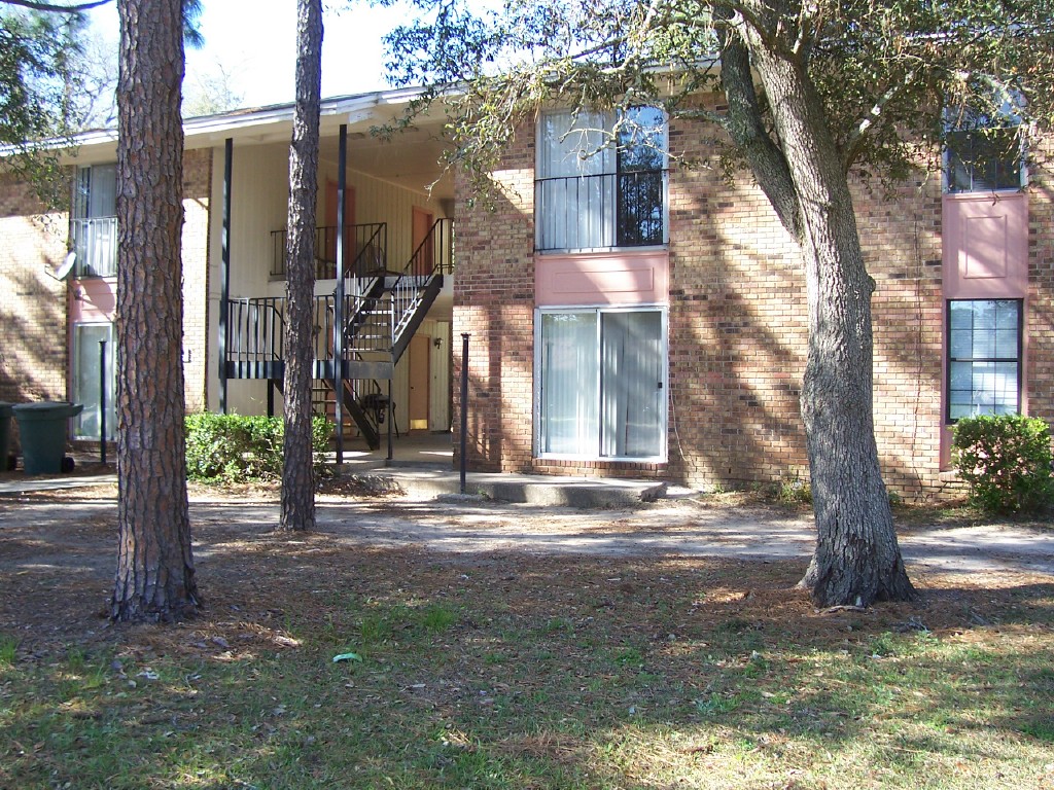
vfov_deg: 41.8
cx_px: 527
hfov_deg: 54.0
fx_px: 1035
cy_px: 395
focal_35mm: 34
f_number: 2.7
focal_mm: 5.6
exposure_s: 1/180
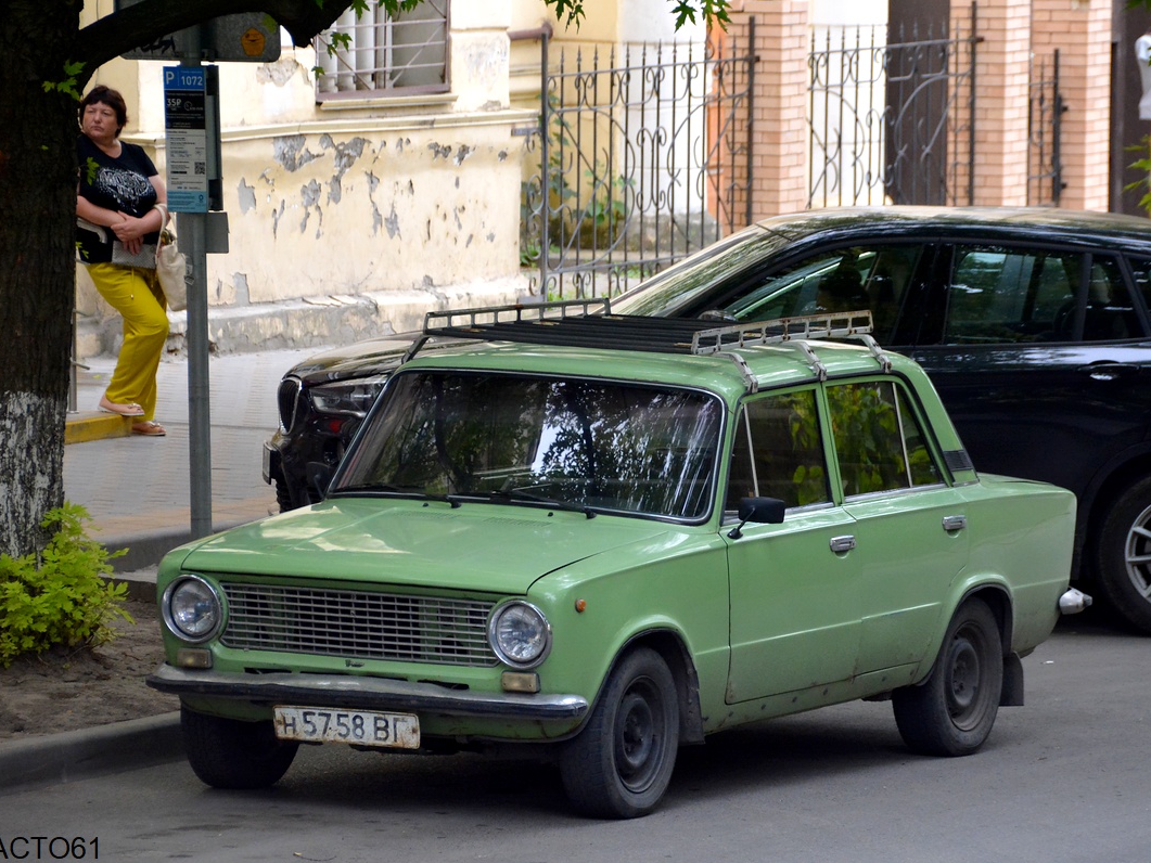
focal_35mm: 253
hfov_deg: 7.8
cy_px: 433
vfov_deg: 5.9
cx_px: 592
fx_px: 8398
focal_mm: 155
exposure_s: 1/500
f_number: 5.6
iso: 1400
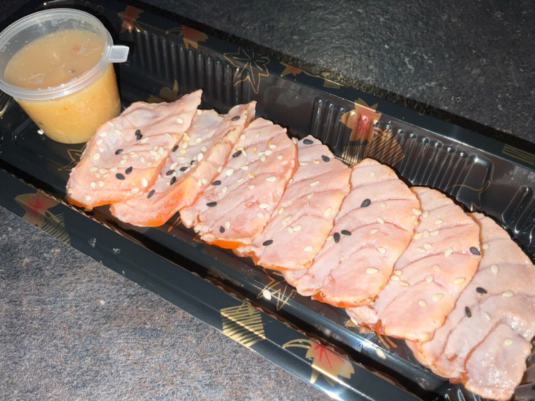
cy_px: 200
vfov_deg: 48.2
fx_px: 448
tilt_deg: -57.5
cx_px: 268
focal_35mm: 29
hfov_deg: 61.7
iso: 16
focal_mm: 3
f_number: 1.8
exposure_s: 1/145
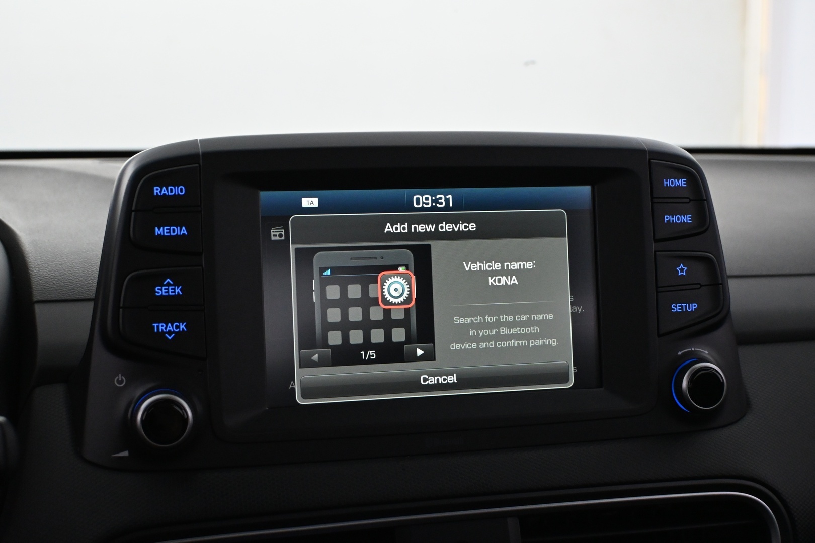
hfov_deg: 38.9
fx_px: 1154
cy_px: 272
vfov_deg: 26.5
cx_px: 408
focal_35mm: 51
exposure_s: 1/100
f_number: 5
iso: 3200
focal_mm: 34
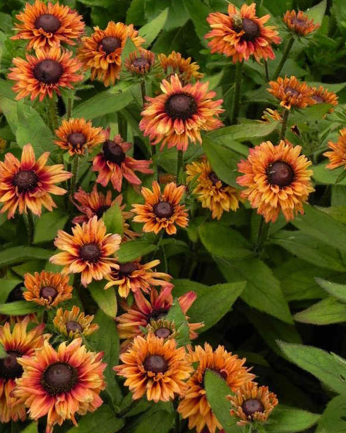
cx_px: 169
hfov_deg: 13.6
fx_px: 1448
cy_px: 227
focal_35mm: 113
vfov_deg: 17.0
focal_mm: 18.8
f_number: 4.5
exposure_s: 1/400
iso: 160
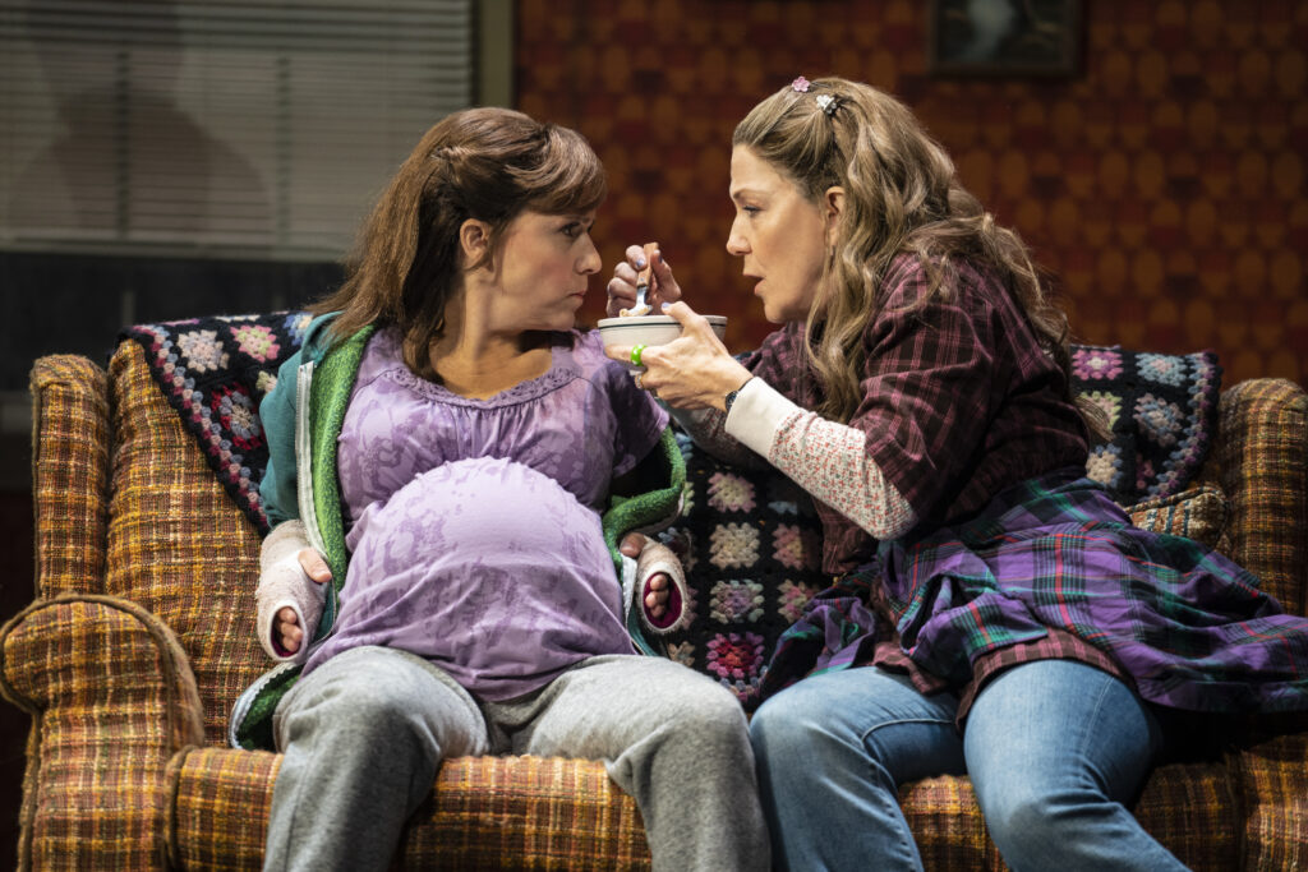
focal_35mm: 200
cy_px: 436
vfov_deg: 6.9
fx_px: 7267
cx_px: 654
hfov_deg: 10.3
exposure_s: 1/320
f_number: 4
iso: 1000
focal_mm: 200
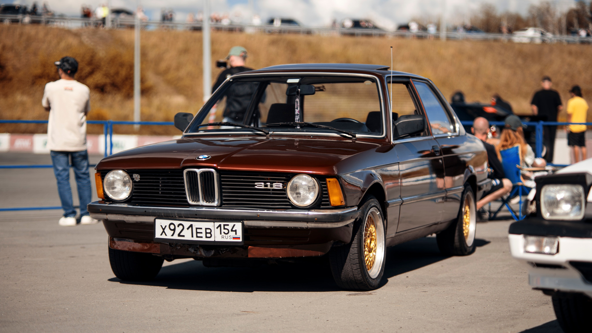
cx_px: 296
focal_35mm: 89
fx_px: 1398
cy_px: 166
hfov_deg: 23.9
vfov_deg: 13.6
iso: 200
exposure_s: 1/80
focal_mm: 85
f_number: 1.8
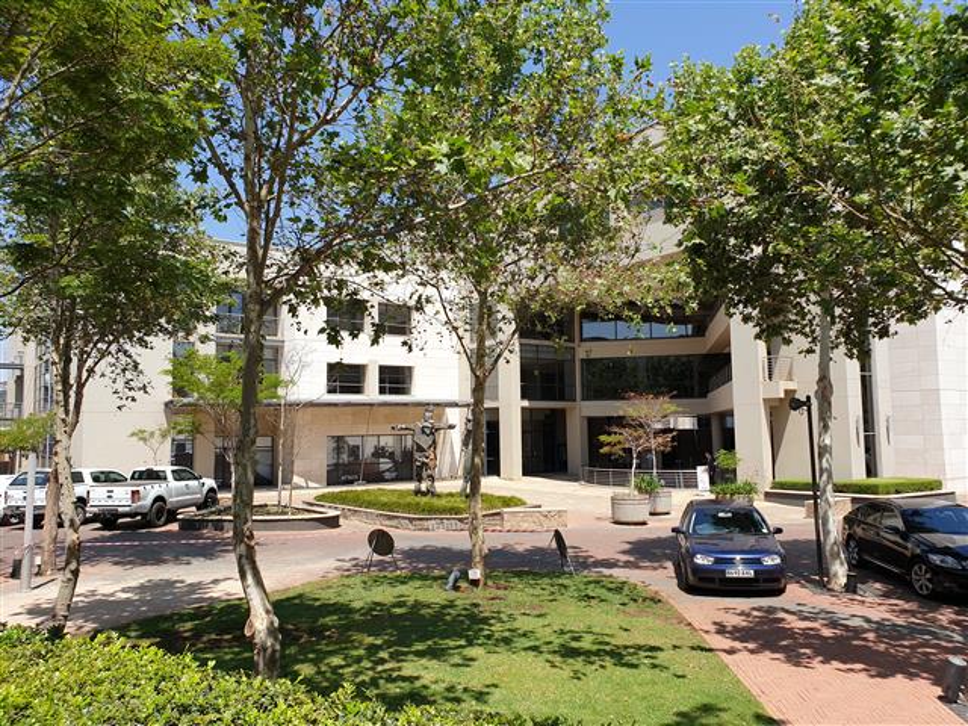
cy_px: 363
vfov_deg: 53.1
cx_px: 484
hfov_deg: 67.3
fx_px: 727
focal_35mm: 26
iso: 50
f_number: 2.4
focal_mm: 4.3
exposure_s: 1/1124
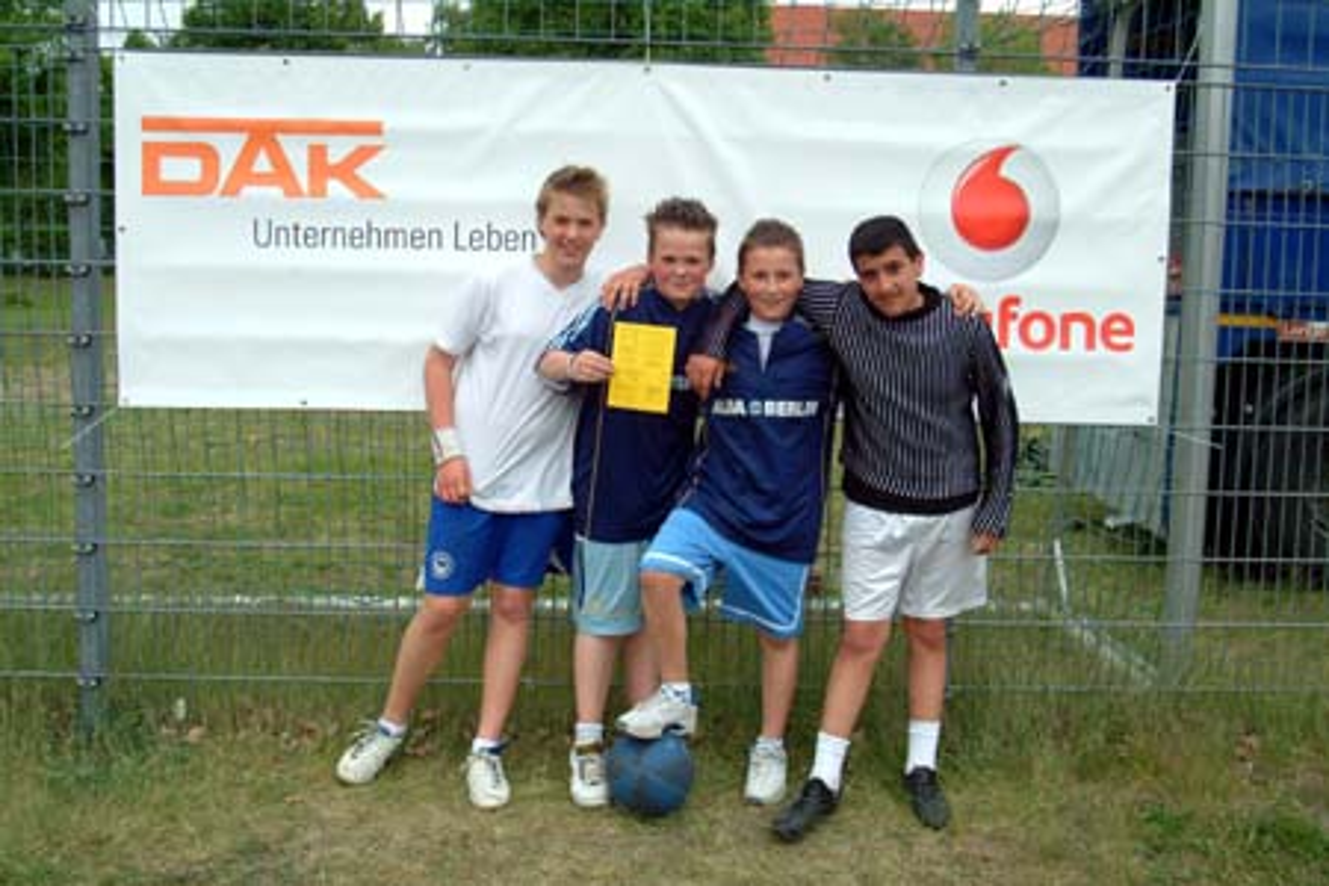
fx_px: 1440
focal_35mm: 39
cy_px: 443
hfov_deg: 49.6
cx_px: 664
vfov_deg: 34.2
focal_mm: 26
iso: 400
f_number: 8
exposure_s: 1/250
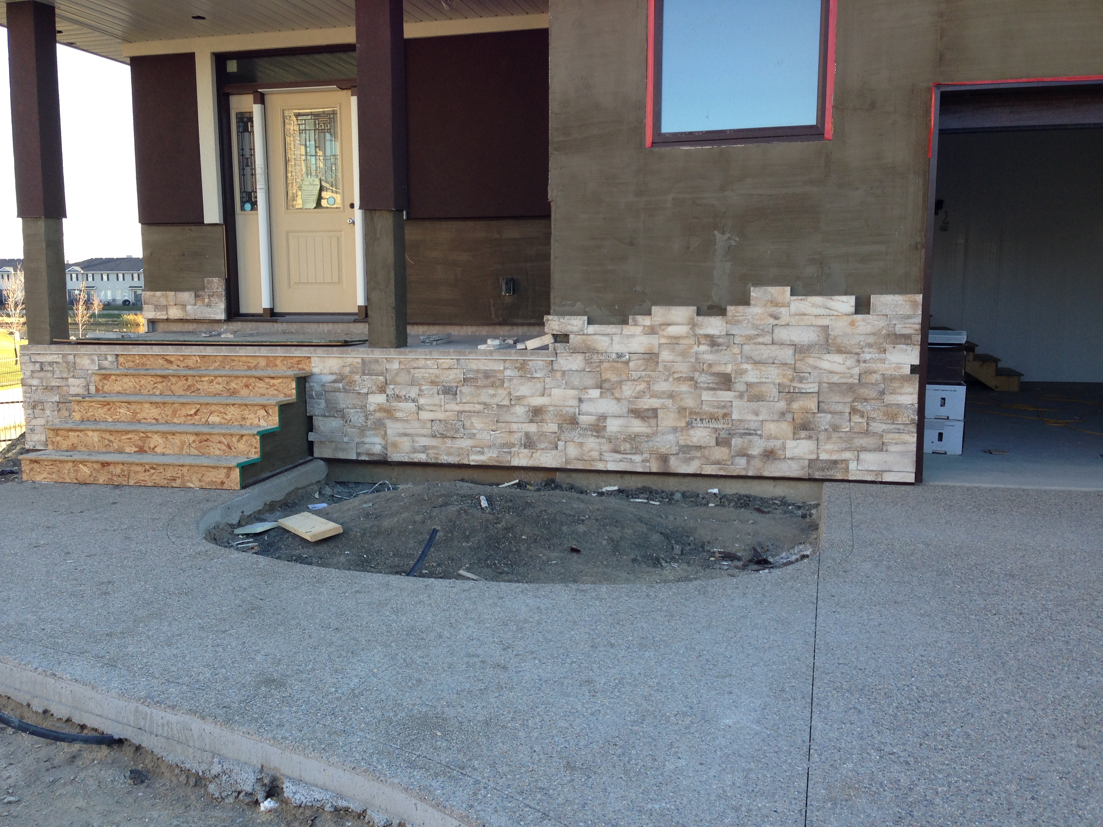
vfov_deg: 42.9
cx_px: 552
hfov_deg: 55.4
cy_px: 414
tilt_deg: -7.5
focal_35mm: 33
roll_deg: -0.2
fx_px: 1052
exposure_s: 1/196
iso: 50
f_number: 2.4
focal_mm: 4.12
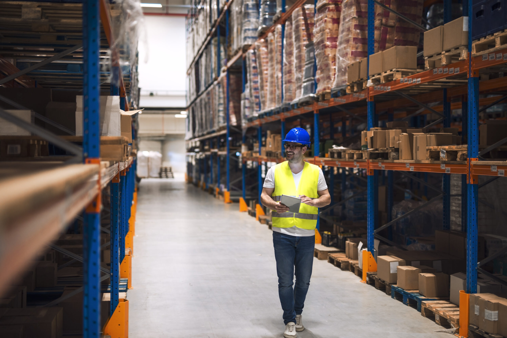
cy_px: 169
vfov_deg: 27.0
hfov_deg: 39.6
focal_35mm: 50
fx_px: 704
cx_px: 254
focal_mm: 50
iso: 500
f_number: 1.6
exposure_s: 1/125
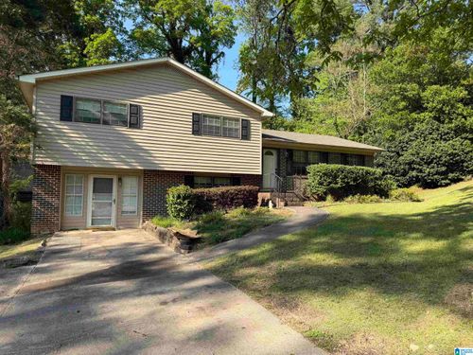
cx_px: 236
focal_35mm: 24
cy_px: 178
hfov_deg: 71.6
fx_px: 328
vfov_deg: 56.8
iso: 80
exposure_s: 1/1727
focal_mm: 6.76
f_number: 1.78
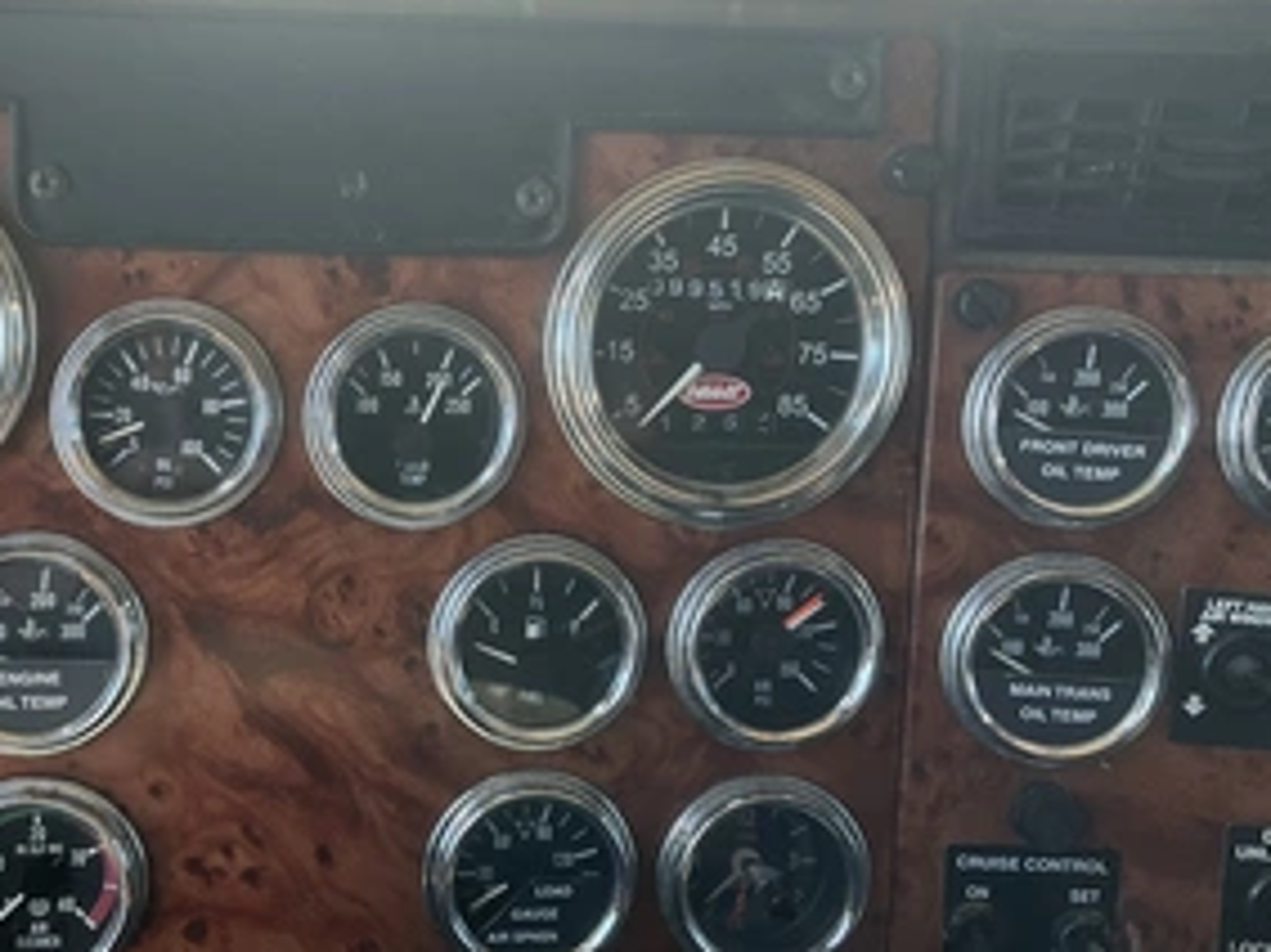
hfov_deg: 44.9
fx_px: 1505
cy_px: 516
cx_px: 386
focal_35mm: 41
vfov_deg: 35.1
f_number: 1.8
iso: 64
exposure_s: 1/122
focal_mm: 3
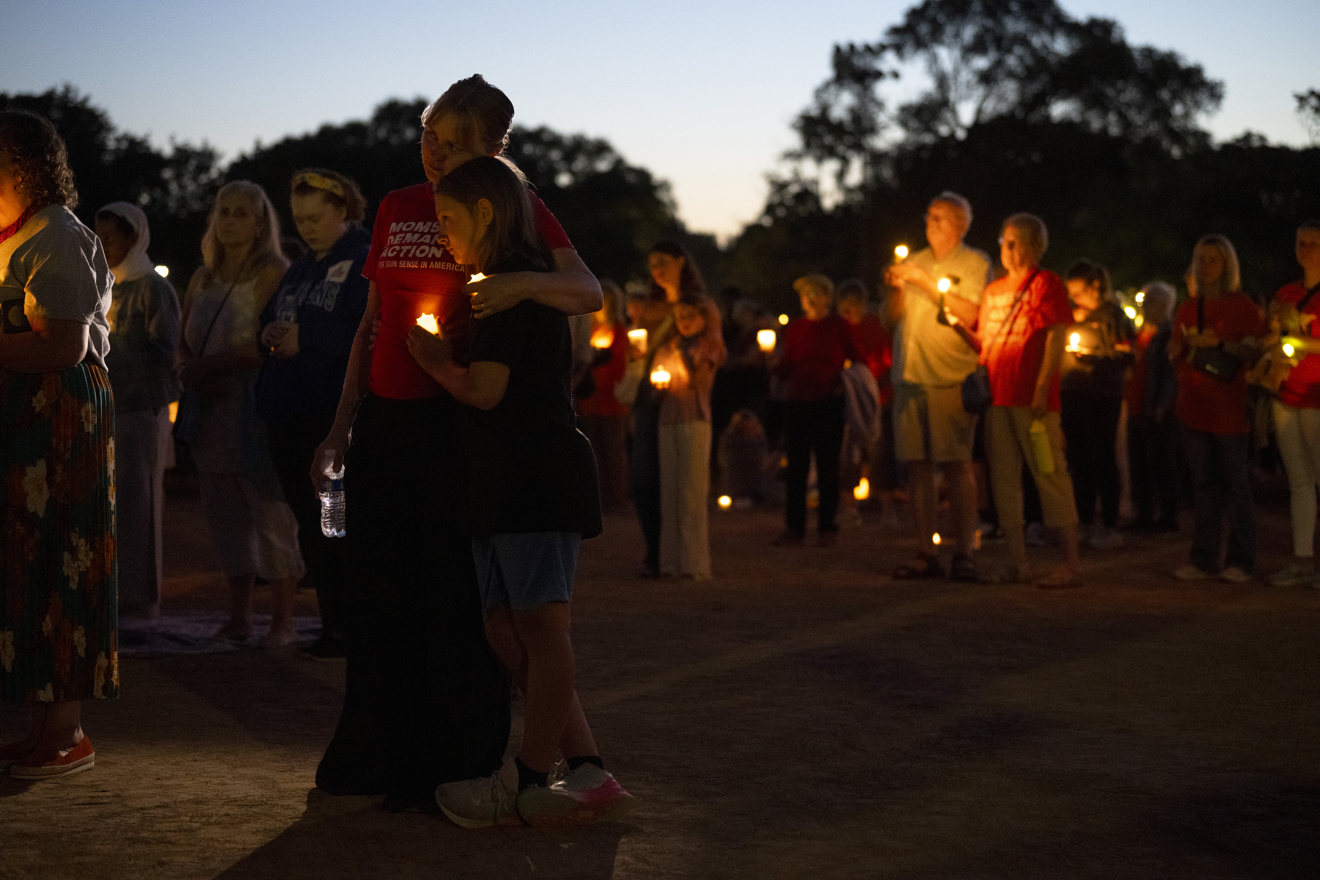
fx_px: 2750
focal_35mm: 75
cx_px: 660
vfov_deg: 18.2
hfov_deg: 27.0
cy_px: 440
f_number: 2.8
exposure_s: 1/30
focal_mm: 75
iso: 4000
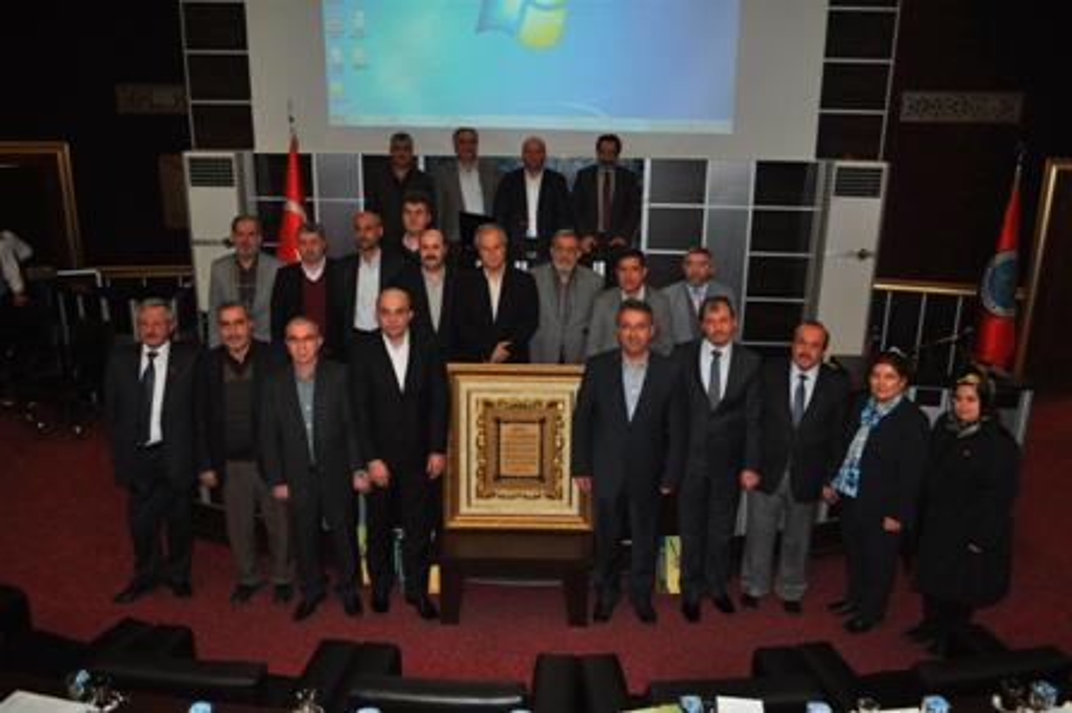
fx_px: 893
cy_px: 356
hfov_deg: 62.0
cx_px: 536
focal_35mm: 30
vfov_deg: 43.5
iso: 800
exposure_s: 1/60
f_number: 3.8
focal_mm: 20
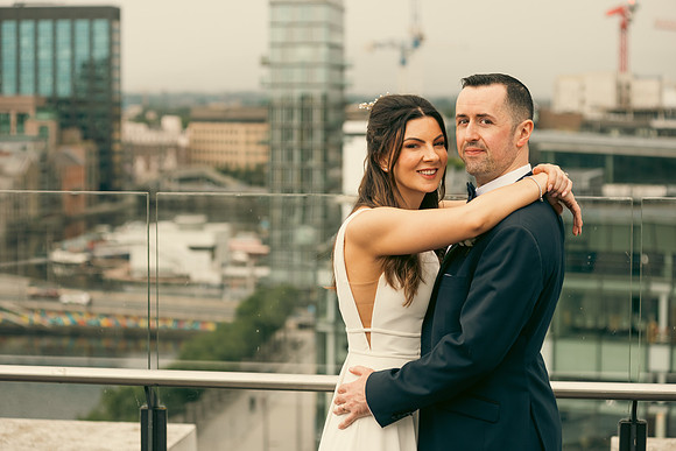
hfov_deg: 25.4
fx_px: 1503
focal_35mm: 80
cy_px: 226
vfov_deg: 17.1
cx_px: 338
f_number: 3.5
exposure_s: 1/250
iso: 160
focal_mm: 80
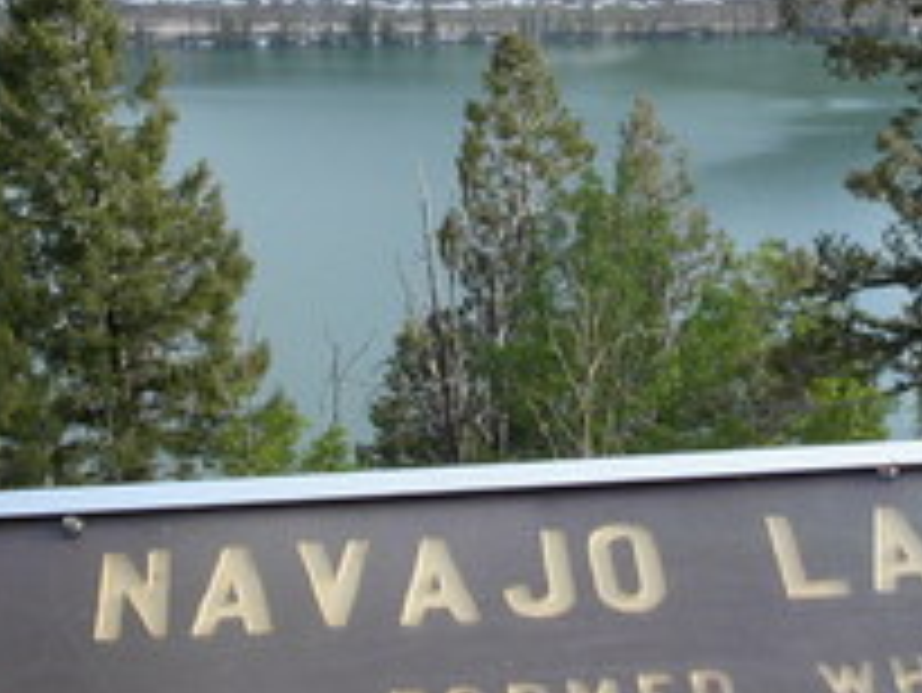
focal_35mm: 74
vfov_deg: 19.8
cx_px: 553
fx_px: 1972
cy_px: 220
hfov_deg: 26.3
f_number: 5.6
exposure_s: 1/180
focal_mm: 7.8
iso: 100
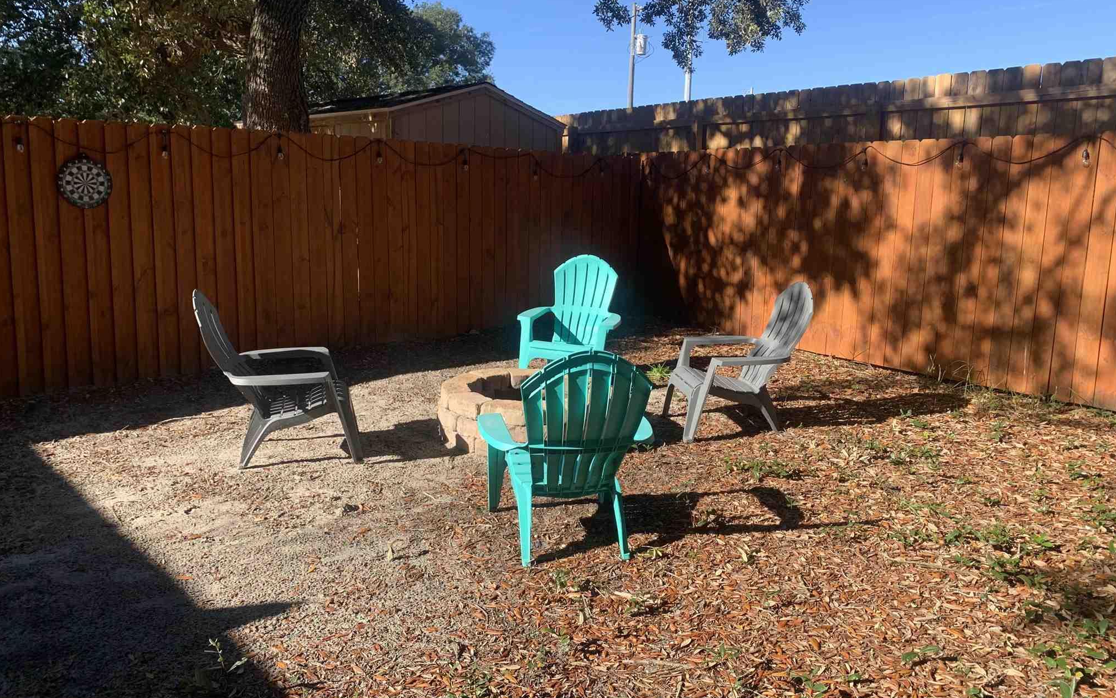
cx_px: 565
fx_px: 852
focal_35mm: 28
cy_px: 315
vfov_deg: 44.5
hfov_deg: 66.5
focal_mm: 4.25
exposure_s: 1/1001
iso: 25
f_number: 1.8
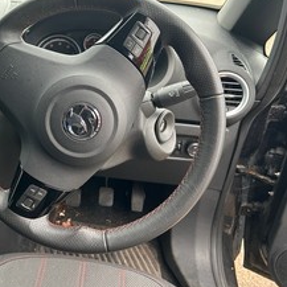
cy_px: 136
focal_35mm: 37
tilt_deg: -25.2
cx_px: 61
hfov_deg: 43.0
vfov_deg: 44.9
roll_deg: -0.1
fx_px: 347
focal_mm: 5.7
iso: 160
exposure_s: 1/60
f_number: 1.5
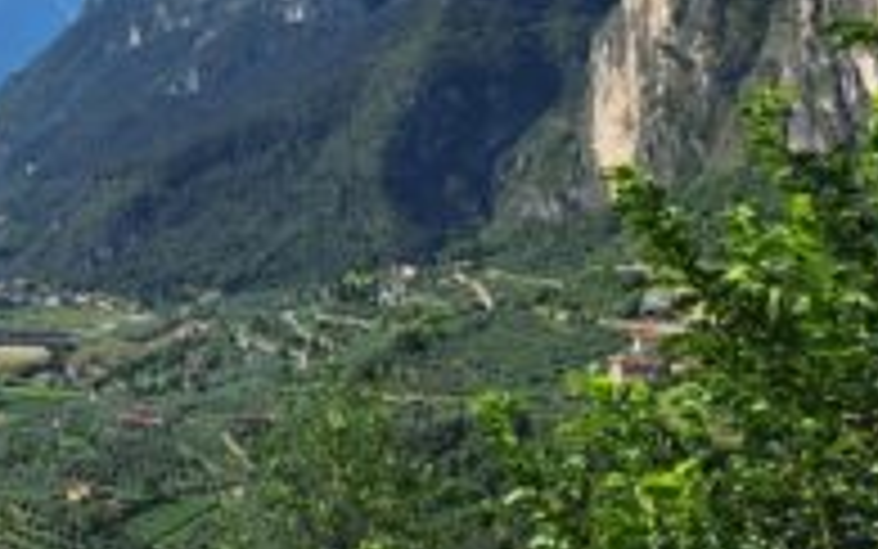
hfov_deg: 24.4
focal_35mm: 75
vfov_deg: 16.8
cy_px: -72
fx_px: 1795
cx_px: -225
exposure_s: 1/4098
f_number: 1.8
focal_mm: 5.54
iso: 40
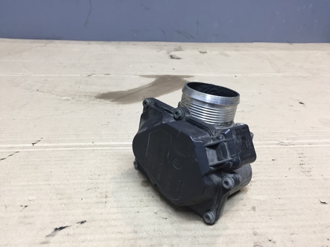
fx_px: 276
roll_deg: -2.0
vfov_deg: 48.2
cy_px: 124
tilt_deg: -28.7
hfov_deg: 61.7
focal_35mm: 29
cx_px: 165
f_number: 2.2
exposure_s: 1/33
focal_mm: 4.15
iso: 64
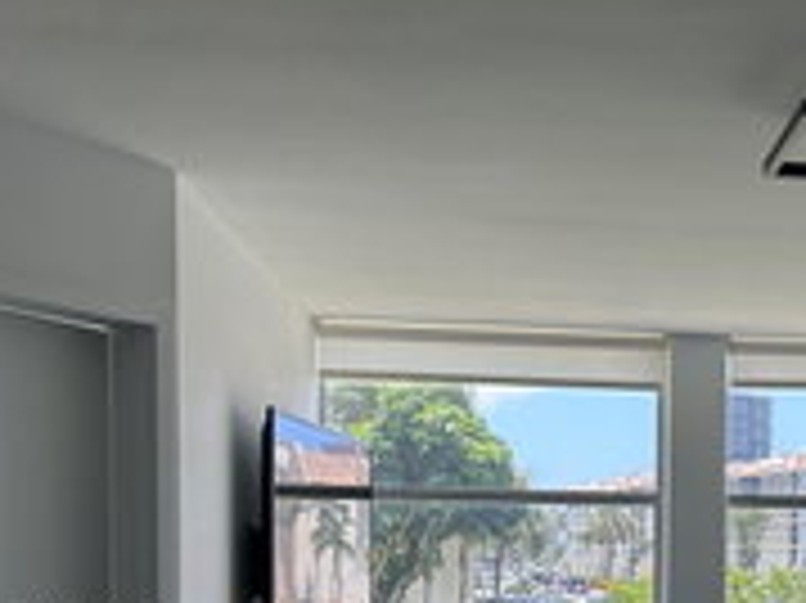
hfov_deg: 29.8
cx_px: 736
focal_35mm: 62
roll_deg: +0.2
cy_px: 621
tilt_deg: -2.2
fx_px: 1443
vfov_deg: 22.6
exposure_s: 1/251
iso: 40
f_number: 1.5
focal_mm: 5.7
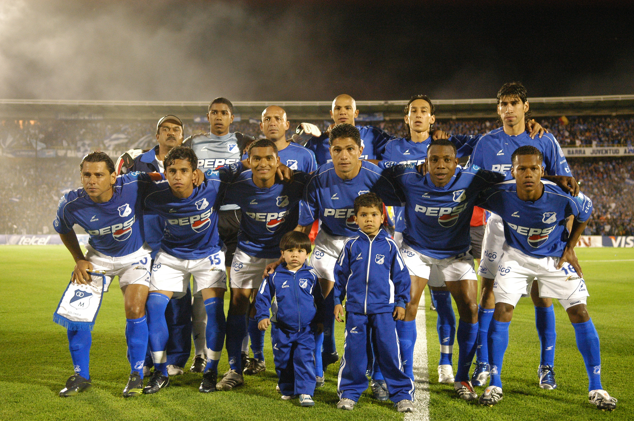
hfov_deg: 38.9
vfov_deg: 26.4
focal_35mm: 51
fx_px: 897
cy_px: 210
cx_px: 317
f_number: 2.8
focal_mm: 34
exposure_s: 1/160
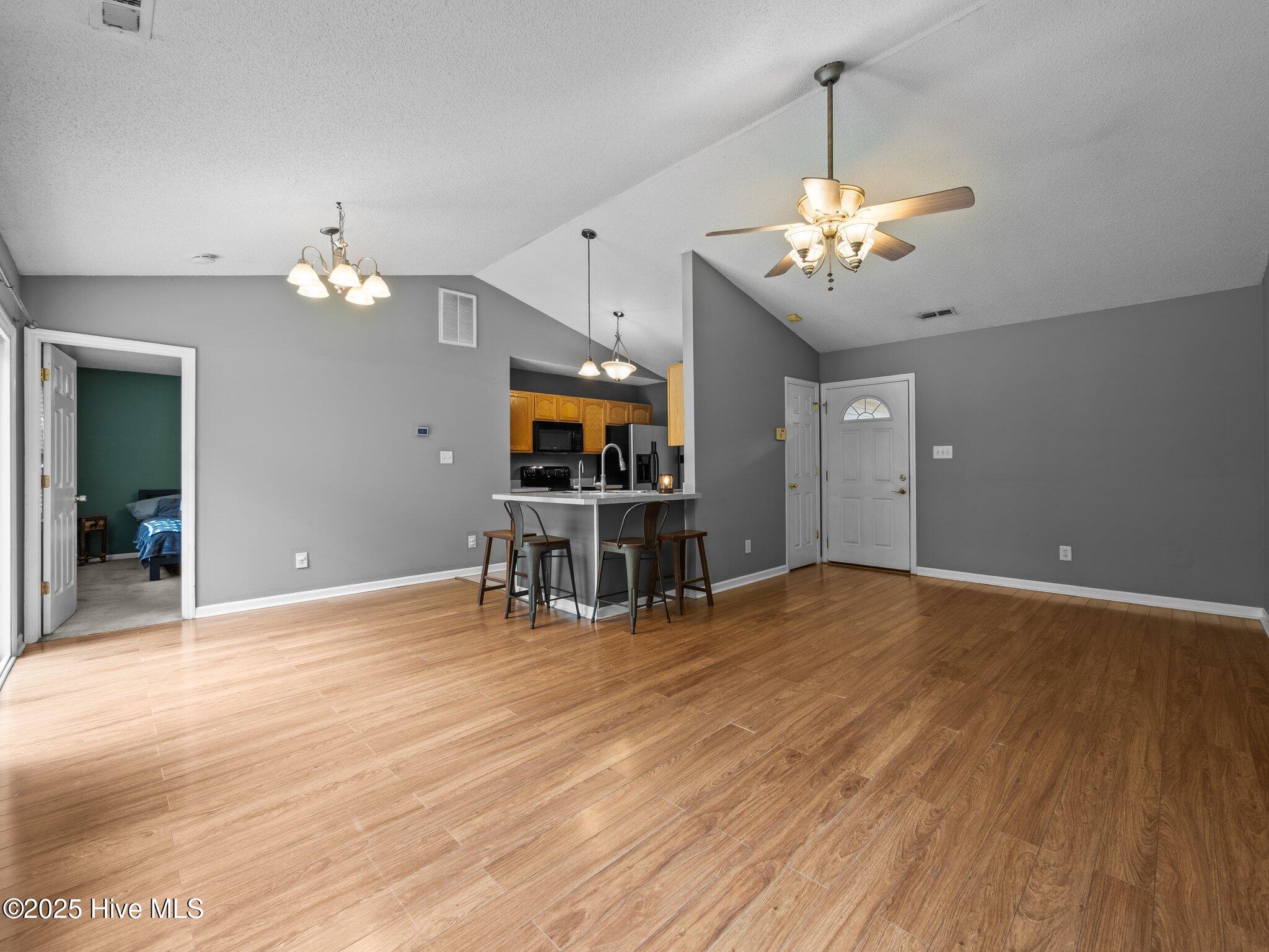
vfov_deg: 85.7
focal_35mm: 14
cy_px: 476
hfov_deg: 102.1
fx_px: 513
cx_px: 634
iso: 200
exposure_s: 1/2
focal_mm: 7
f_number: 5.6
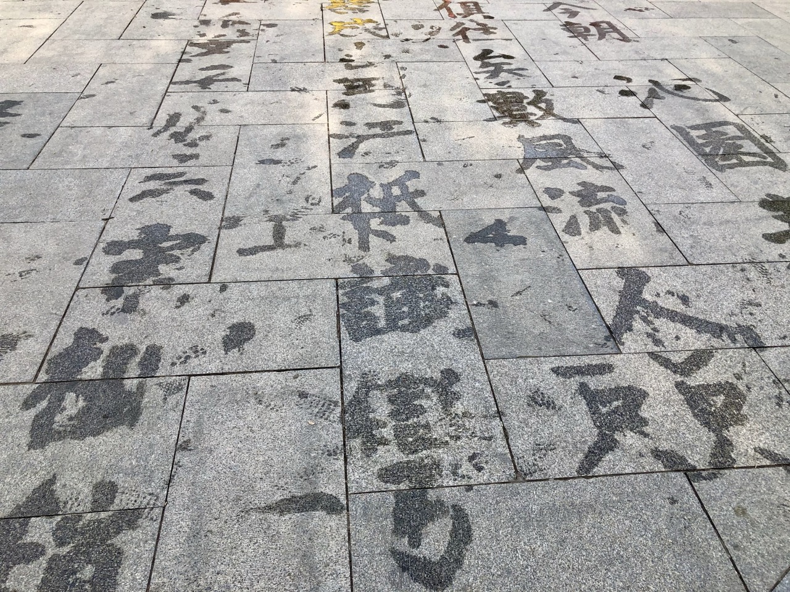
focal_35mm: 28
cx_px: 395
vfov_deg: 49.7
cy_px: 296
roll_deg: -3.3
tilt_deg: -38.8
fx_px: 639
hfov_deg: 63.4
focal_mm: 3.99
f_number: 1.8
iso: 20
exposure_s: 1/540
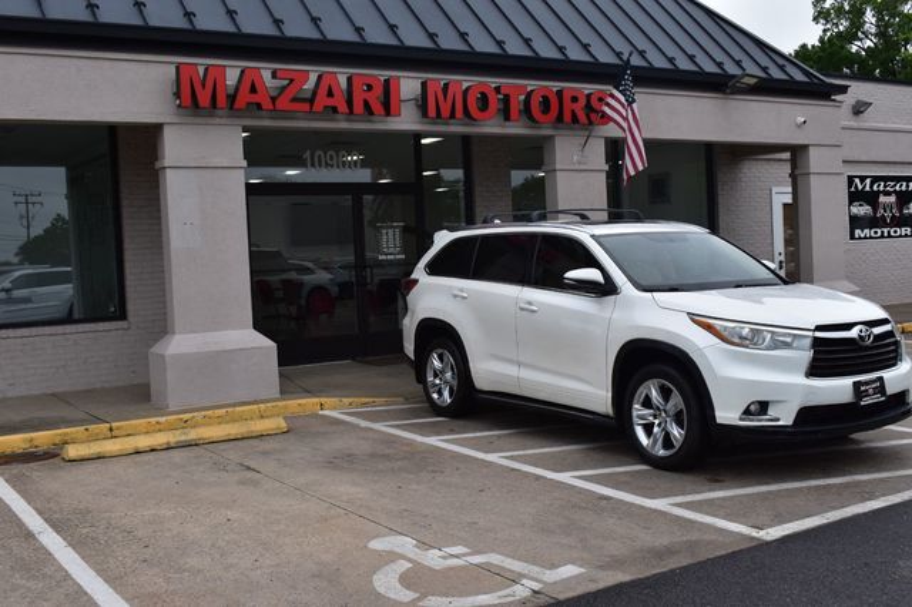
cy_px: 304
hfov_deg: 47.9
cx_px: 456
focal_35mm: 40
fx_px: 1025
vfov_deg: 33.0
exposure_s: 1/500
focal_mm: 27
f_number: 11
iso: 400
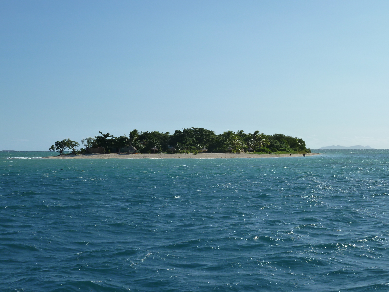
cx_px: 194
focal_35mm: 72
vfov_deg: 20.4
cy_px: 146
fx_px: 809
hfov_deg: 27.0
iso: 125
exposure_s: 1/500
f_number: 5.6
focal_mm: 11.9
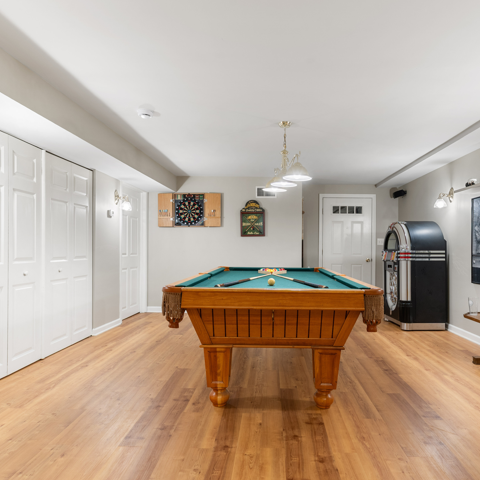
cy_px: 240
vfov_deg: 67.3
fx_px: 361
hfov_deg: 67.0
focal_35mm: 23
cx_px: 273
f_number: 8
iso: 320
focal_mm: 18
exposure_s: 1.6
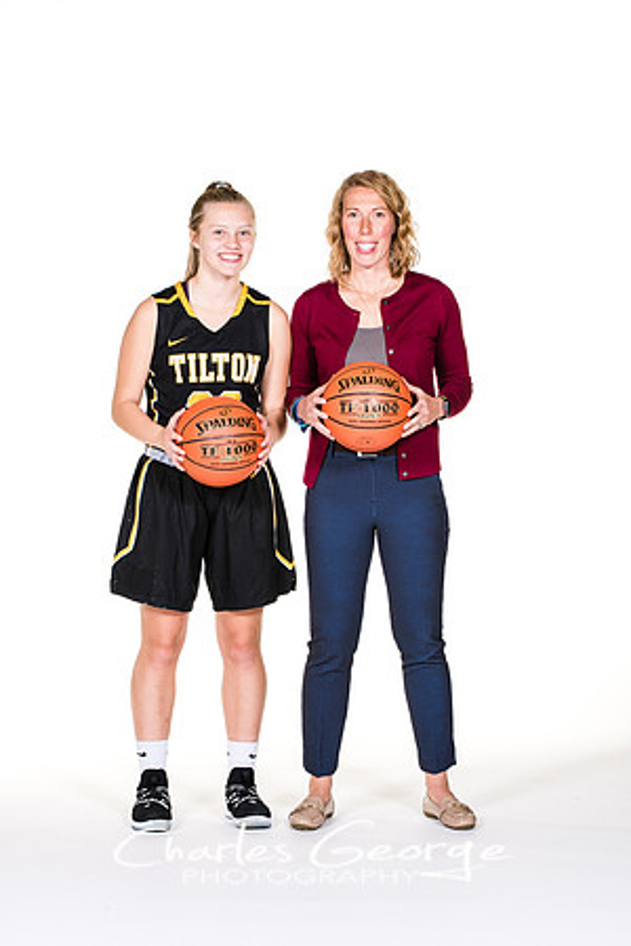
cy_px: 473
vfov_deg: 16.7
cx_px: 316
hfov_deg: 11.1
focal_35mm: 123
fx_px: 3234
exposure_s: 1/160
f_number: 6.3
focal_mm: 82
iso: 200
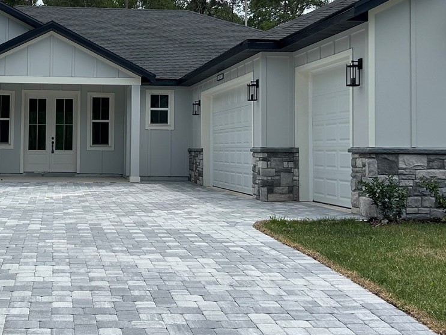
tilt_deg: +2.4
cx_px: 101
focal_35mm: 56
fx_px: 721
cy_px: 111
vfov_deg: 25.9
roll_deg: -0.6
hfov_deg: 33.5
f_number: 1.5
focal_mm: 5.7
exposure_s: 1/6211
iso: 50
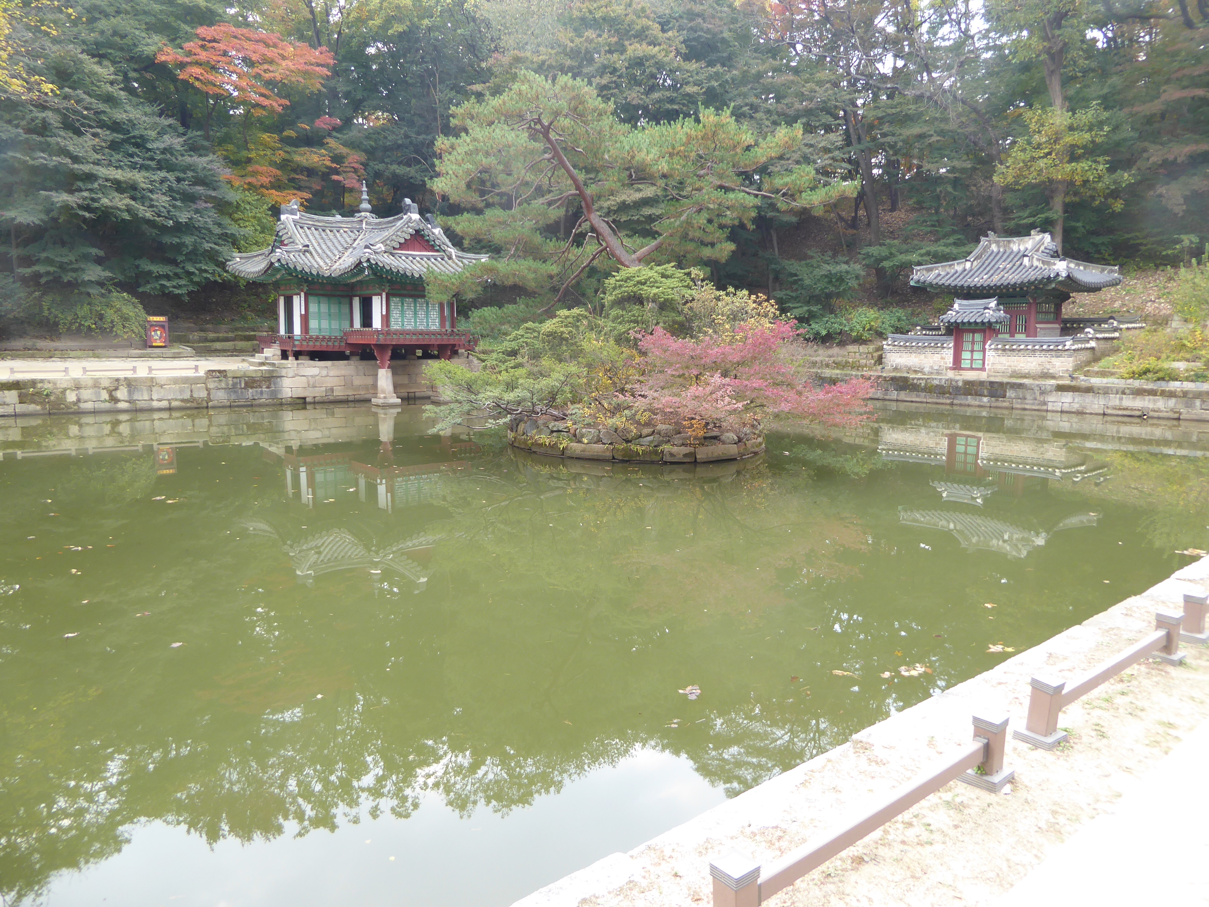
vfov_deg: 54.9
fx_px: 873
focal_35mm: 25
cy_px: 454
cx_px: 604
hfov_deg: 69.4
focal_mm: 4.3
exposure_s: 1/60
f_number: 3.3
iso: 100
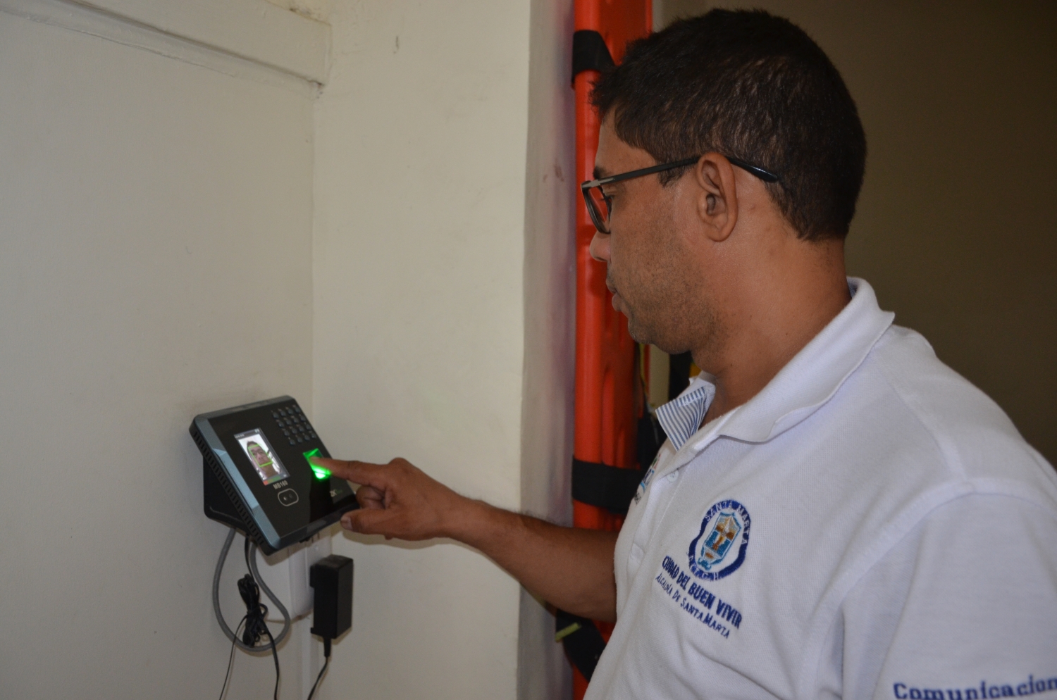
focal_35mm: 33
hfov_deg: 57.3
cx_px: 528
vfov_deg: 39.8
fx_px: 967
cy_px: 350
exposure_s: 1/60
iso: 800
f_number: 3.5
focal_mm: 22
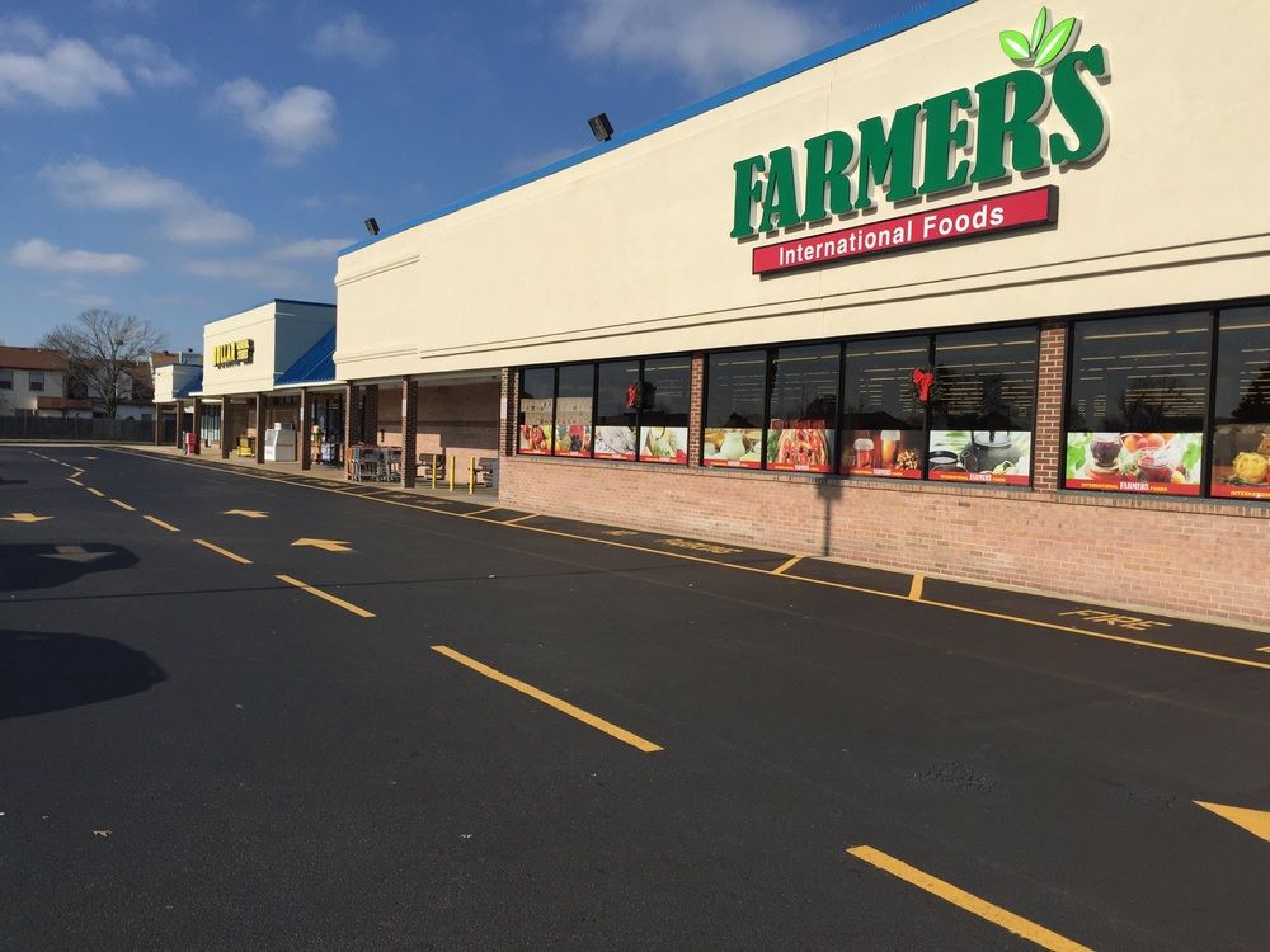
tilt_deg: -1.2
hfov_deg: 61.7
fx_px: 1064
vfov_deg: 48.2
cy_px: 476
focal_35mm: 29
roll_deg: -2.1
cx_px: 635
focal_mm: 4.15
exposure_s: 1/3968
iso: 32
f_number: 2.2
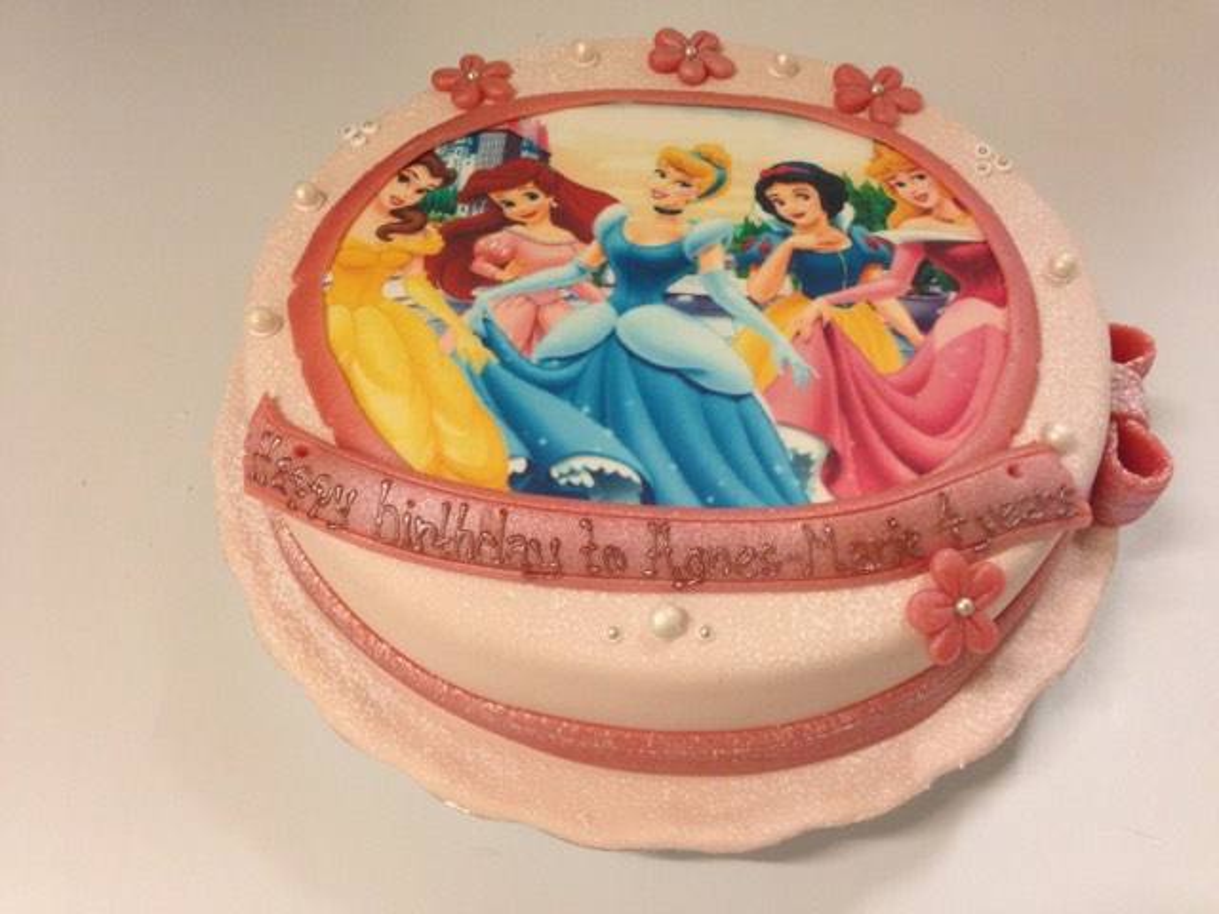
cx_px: 610
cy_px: 457
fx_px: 1162
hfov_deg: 55.4
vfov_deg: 42.9
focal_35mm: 33
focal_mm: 4.12
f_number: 2.4
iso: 160
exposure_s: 1/20
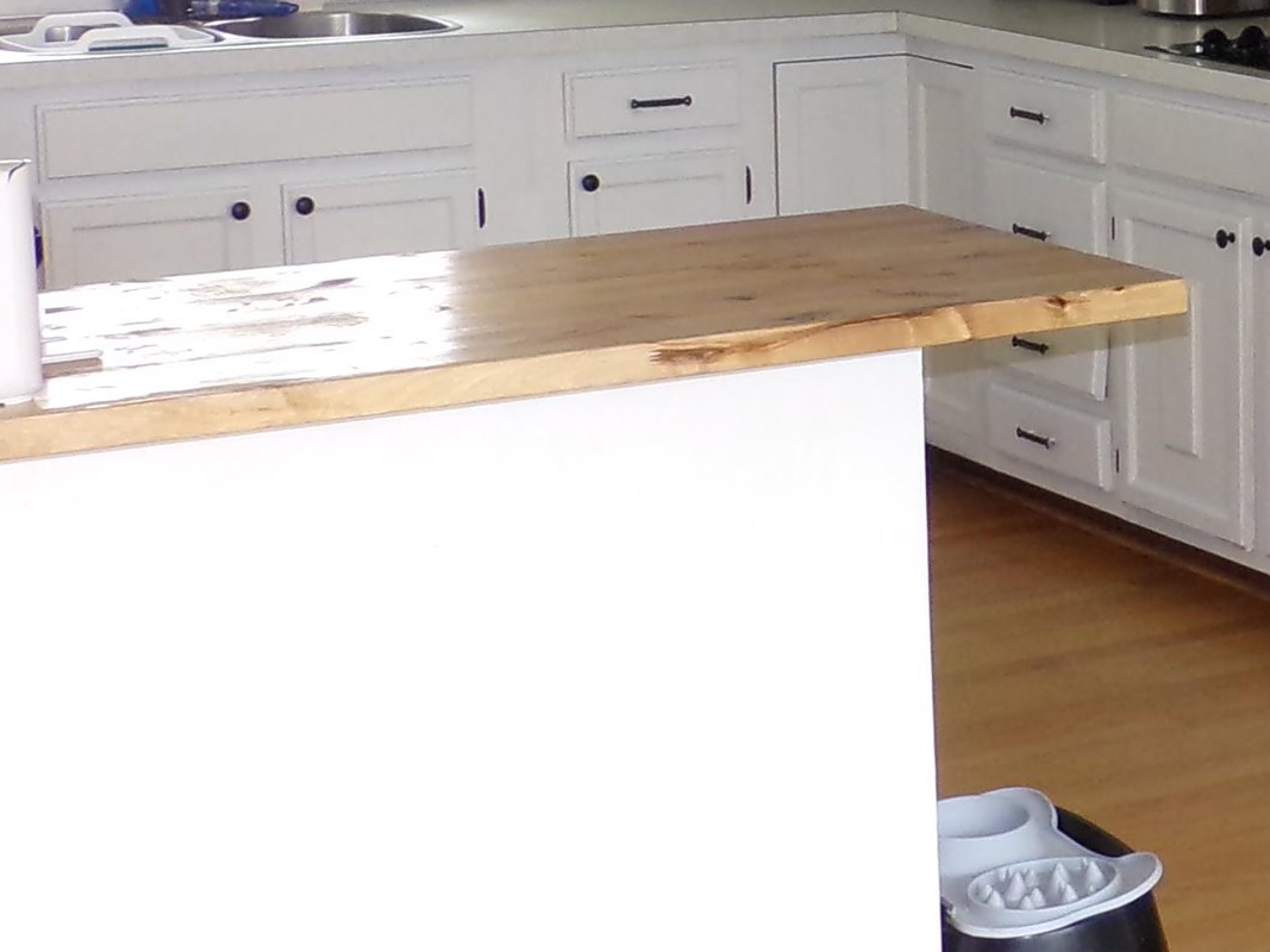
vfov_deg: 15.4
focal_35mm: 95
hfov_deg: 18.9
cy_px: 90
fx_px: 3485
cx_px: 1716
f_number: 3.4
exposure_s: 1/34
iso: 200
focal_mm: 5.9
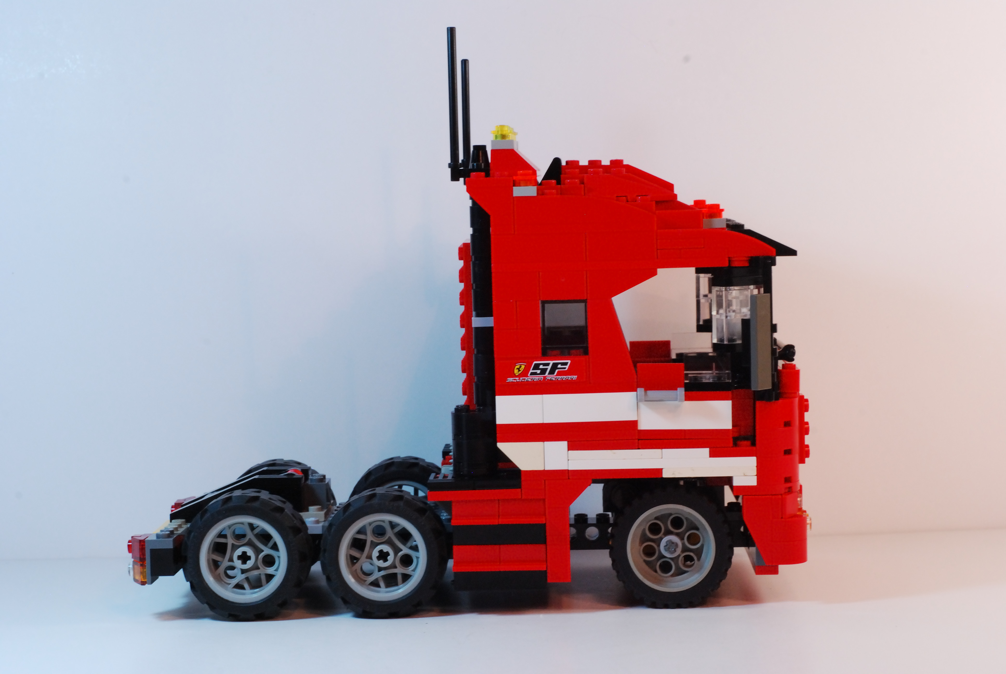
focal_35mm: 75
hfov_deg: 27.0
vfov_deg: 18.2
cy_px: 337
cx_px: 503
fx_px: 2098
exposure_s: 1/25
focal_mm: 50
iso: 800
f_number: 14
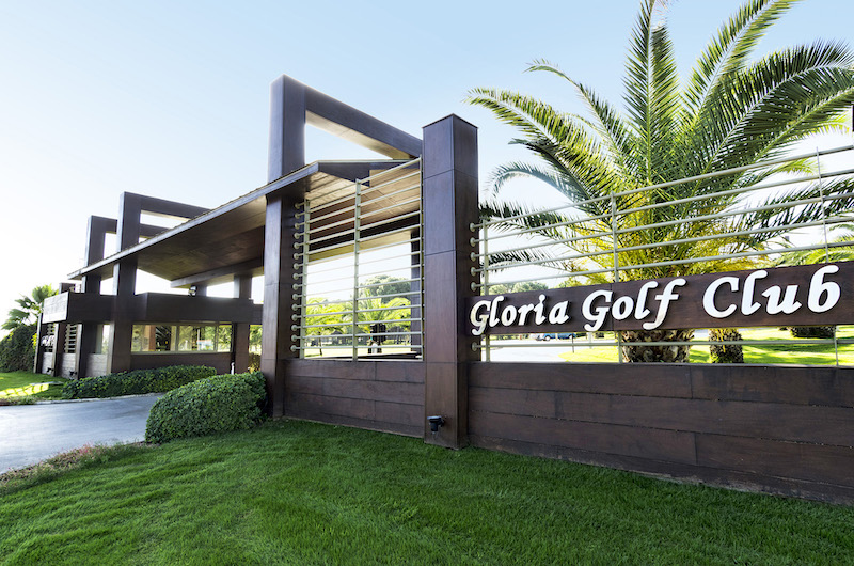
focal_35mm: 18
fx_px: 426
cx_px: 427
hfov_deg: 90.1
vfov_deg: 67.2
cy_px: 283
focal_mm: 12
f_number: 8
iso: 200
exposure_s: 1/125
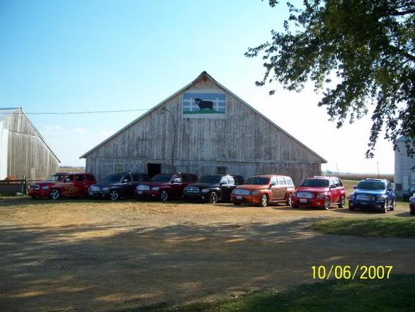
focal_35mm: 37
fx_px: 444
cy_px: 156
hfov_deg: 50.1
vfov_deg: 38.7
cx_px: 208
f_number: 2.8
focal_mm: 7.8
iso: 64
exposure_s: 1/800
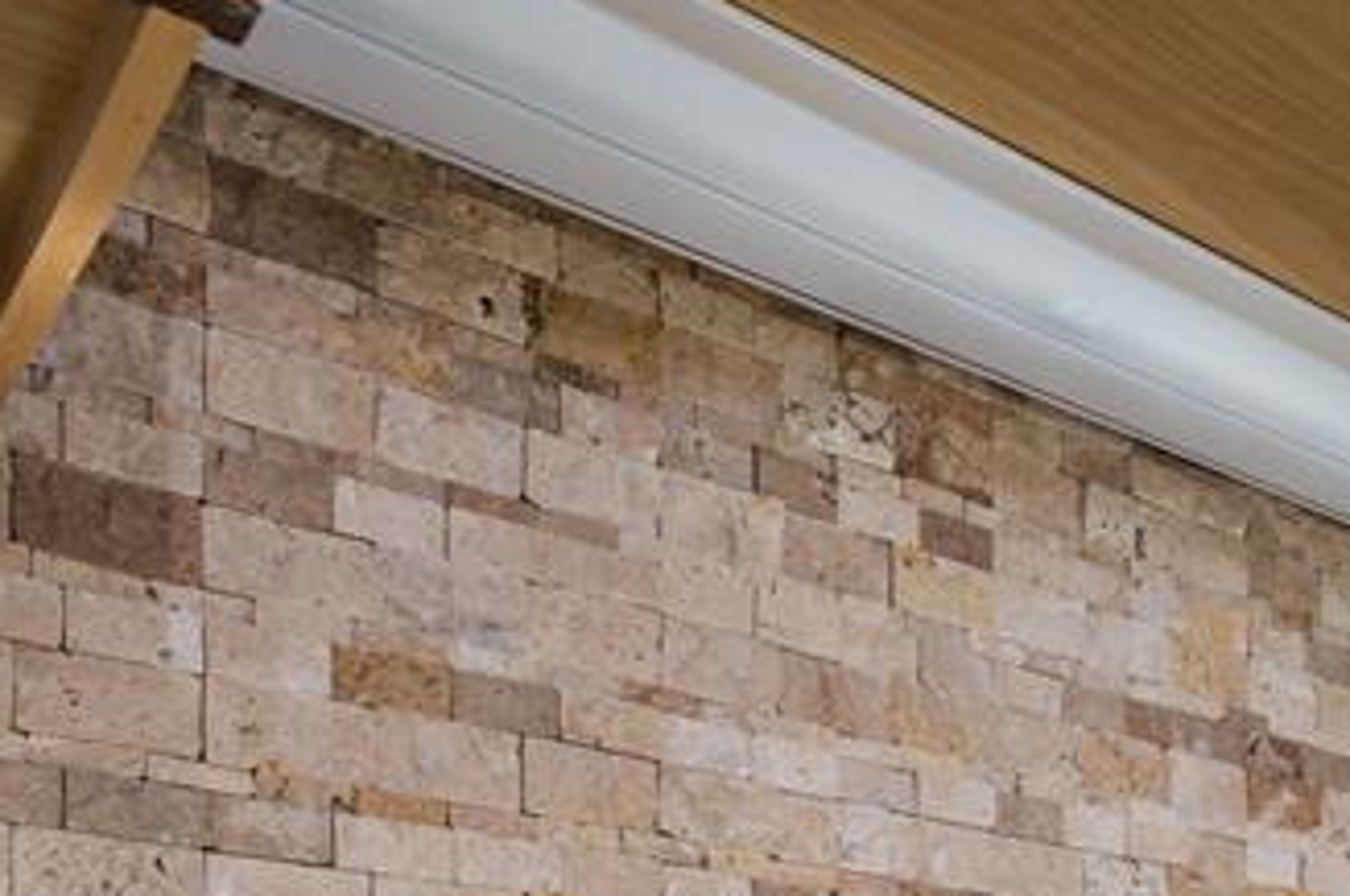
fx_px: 1760
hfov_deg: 35.0
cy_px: 1175
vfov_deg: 24.7
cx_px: 1544
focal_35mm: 47
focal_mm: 15
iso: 100
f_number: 11
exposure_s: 4
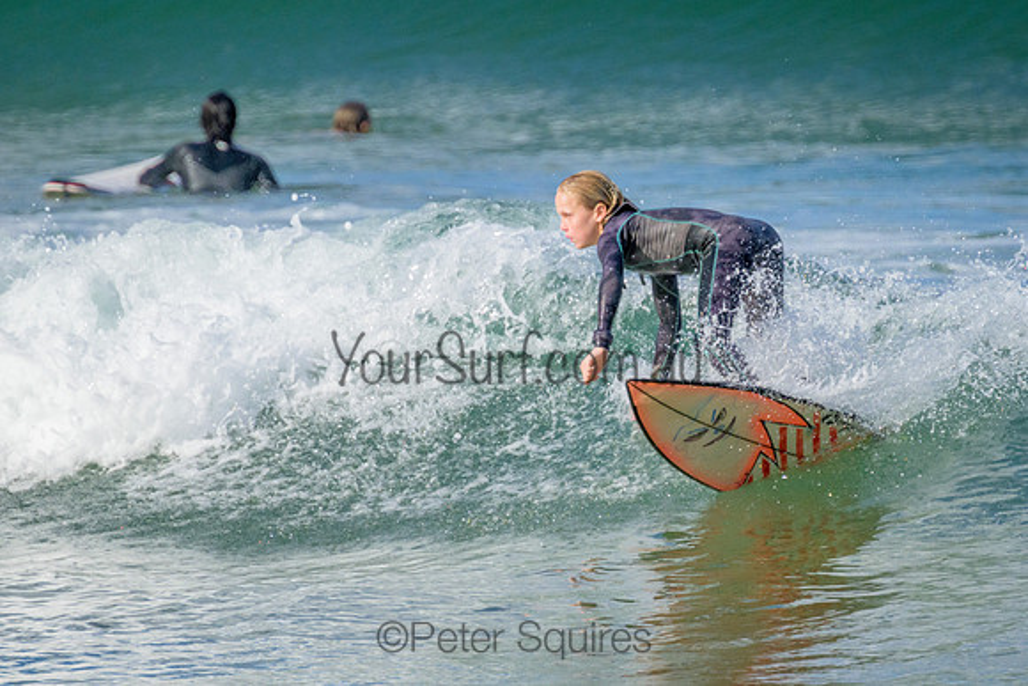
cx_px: 643
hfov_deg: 2.1
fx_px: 28589
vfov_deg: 1.4
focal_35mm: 1001
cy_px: 351
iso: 1800
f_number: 11
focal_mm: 800
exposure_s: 1/1250
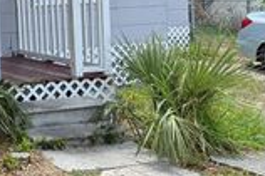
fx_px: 581
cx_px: -143
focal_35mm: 79
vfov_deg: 16.4
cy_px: -44
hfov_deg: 21.3
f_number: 1.78
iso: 100
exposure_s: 1/1901
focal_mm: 6.76
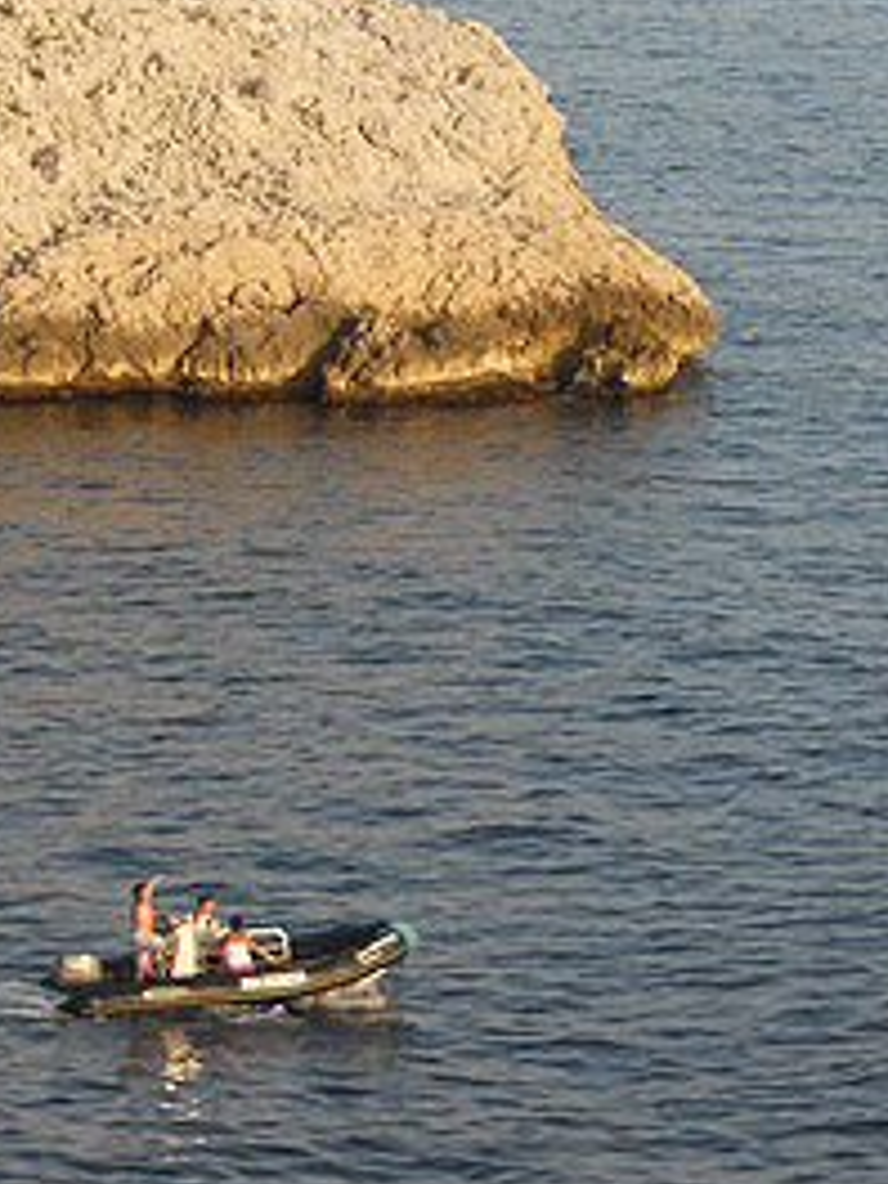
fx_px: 7285
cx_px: 197
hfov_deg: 7.0
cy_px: 112
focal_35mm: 213
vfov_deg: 9.3
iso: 80
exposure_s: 1/125
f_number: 5.9
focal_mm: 19.6
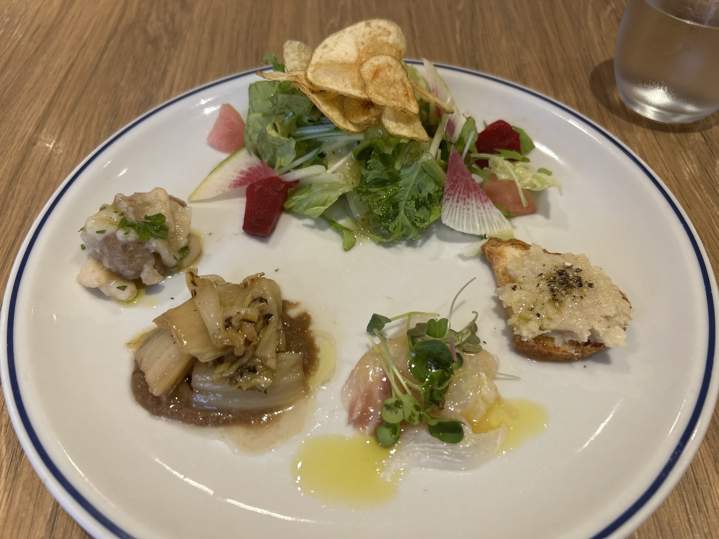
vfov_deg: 53.1
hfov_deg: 67.3
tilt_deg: -49.4
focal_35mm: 26
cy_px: 270
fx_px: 540
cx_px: 360
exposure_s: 1/50
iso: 64
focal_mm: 5.7
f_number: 1.5
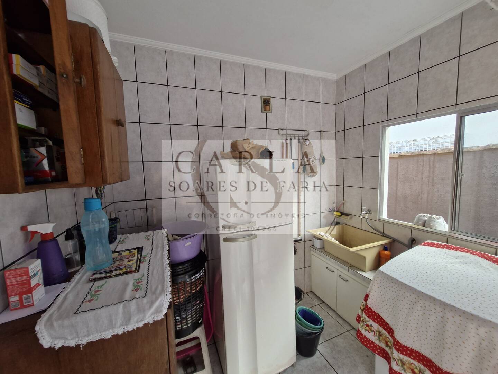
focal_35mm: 13
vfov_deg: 89.9
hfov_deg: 106.2
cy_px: 187
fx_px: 187
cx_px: 249
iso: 125
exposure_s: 1/60
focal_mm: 1.74
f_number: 2.2
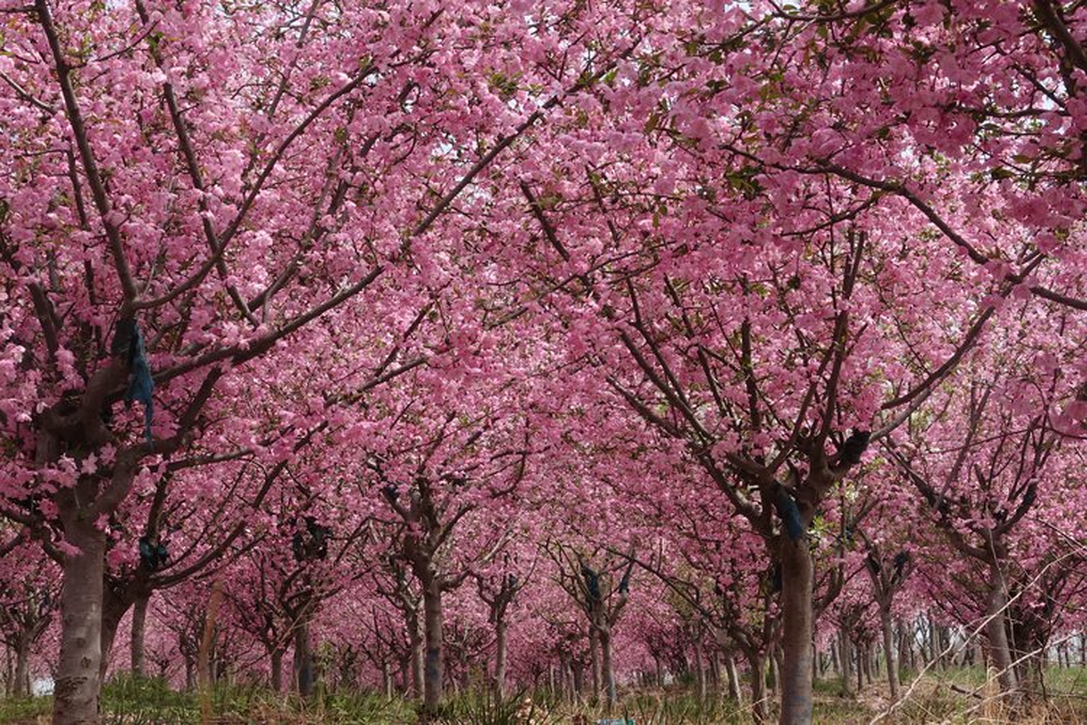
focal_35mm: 63
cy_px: 362
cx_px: 544
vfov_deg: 21.6
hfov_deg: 31.9
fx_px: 1902
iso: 100
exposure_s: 1/125
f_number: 8
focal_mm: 23.09
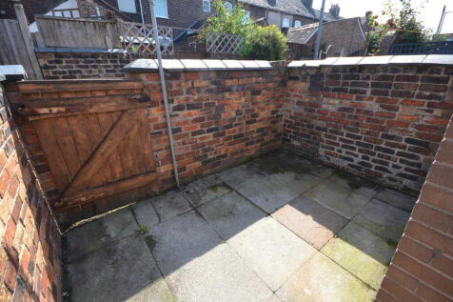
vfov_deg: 77.3
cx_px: 226
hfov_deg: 100.4
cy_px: 151
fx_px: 189
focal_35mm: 15
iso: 400
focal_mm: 10
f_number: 8
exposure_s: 1/250
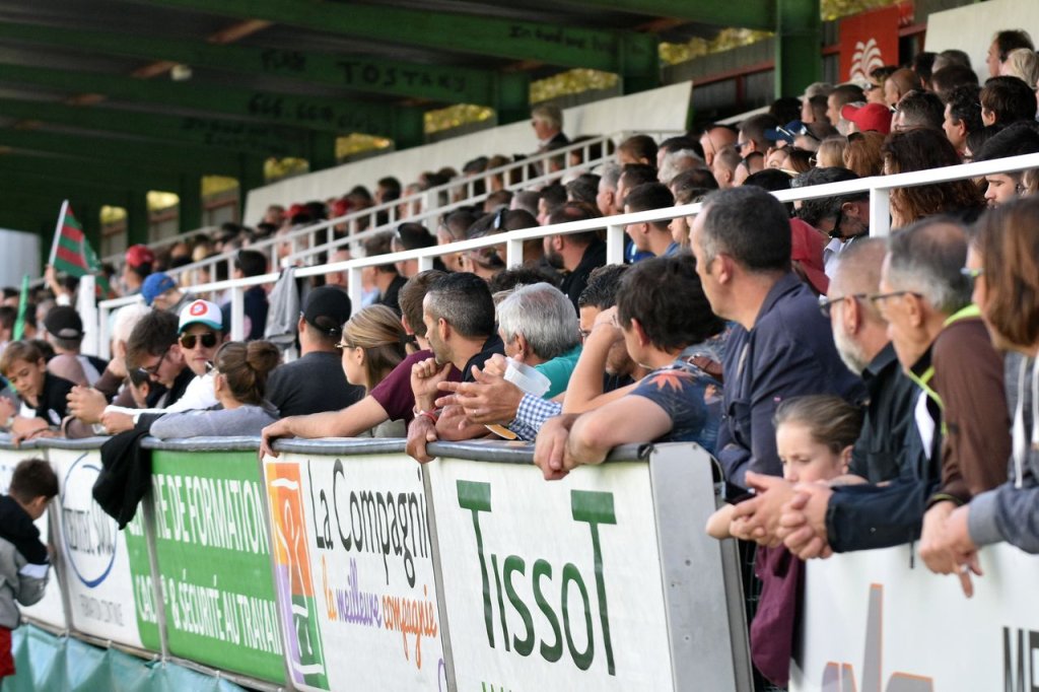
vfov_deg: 9.1
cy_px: 346
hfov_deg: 13.7
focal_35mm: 150
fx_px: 4328
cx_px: 520
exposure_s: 1/1600
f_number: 5
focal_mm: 100
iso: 1000
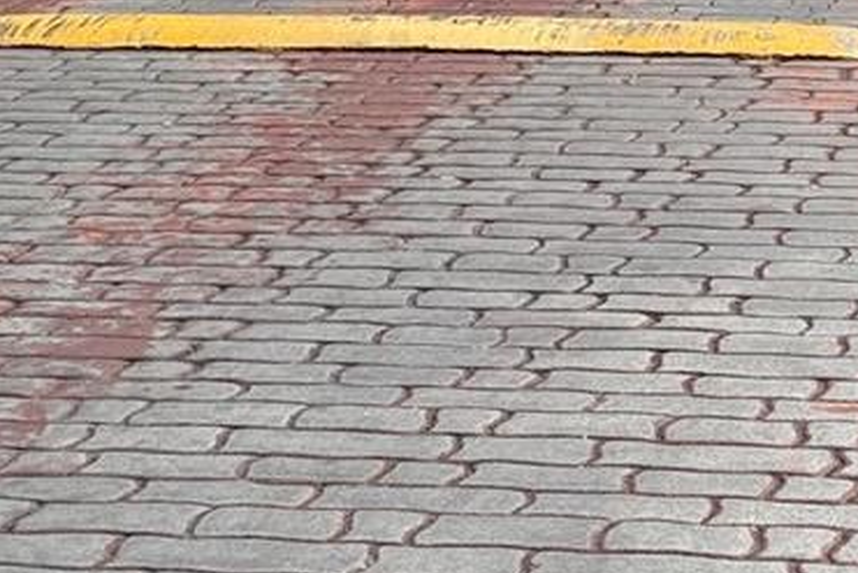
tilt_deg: -1.6
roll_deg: +0.2
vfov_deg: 8.2
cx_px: 480
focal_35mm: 162
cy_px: -434
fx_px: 3862
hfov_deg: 12.7
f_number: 1.78
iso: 64
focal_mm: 6.76
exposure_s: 1/7143
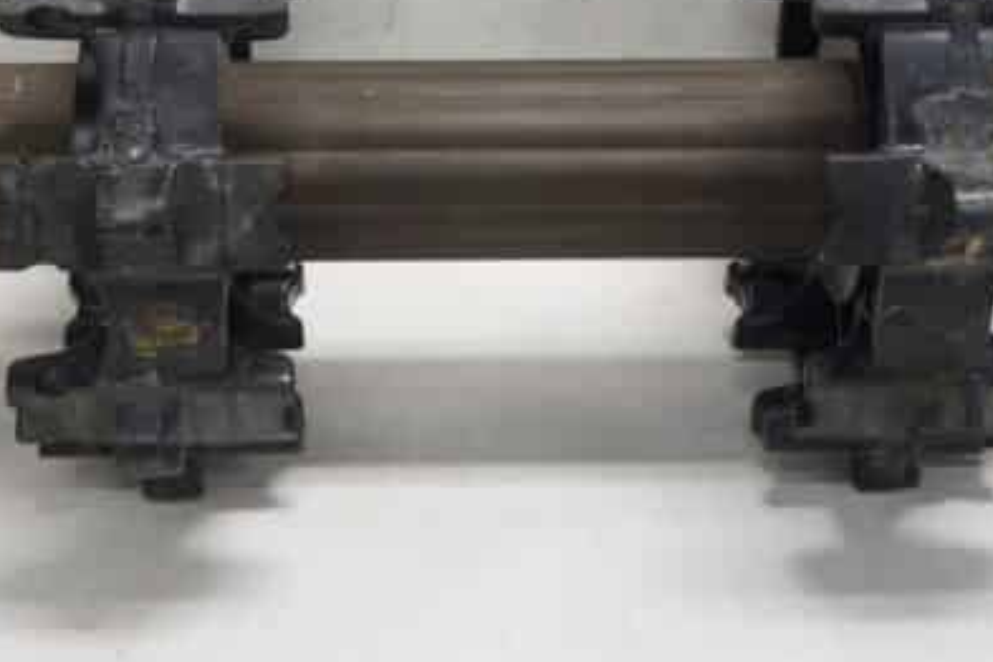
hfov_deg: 27.2
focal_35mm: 74
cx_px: 419
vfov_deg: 18.1
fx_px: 2049
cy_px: 97
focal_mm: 19
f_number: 3.5
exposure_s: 1/60
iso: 200
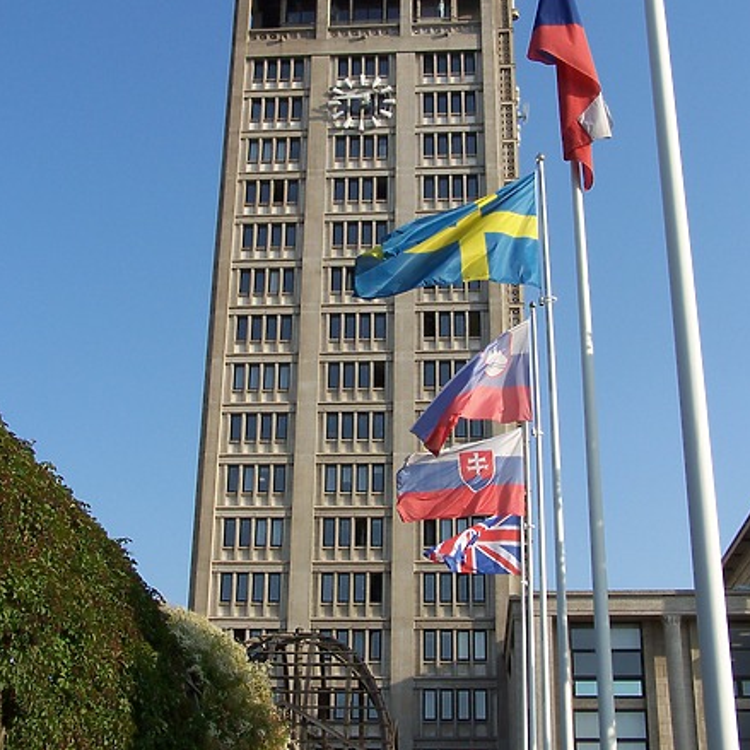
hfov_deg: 32.8
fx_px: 1275
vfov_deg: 32.8
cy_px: 376
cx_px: 378
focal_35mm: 52
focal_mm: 7.1
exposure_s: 1/500
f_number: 4
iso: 80
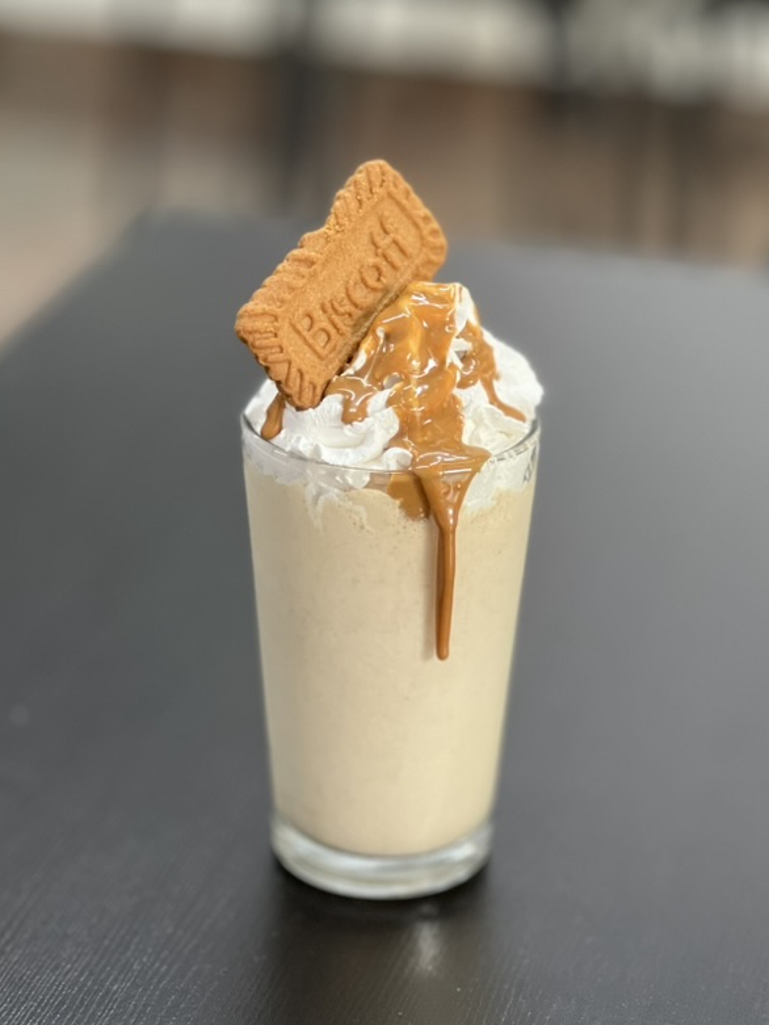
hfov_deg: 14.7
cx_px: 387
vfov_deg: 19.4
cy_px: 633
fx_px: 2991
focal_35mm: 101
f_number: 2.8
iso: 200
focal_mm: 9
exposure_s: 1/33
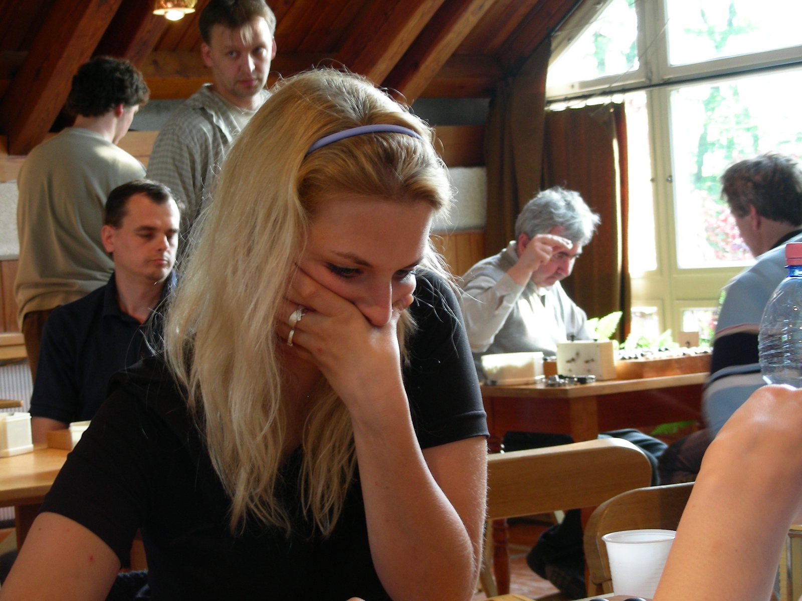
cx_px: 401
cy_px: 300
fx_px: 1830
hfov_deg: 24.7
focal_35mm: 79
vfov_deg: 18.7
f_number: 3.5
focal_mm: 13.2
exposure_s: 1/9.4
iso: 50
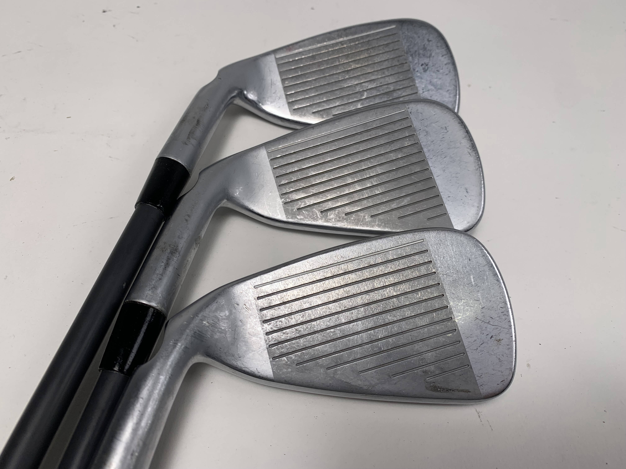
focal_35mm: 26
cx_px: 313
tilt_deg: -54.3
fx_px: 470
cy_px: 234
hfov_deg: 67.3
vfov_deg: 53.1
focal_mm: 4.25
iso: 25
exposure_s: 1/420
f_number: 1.8
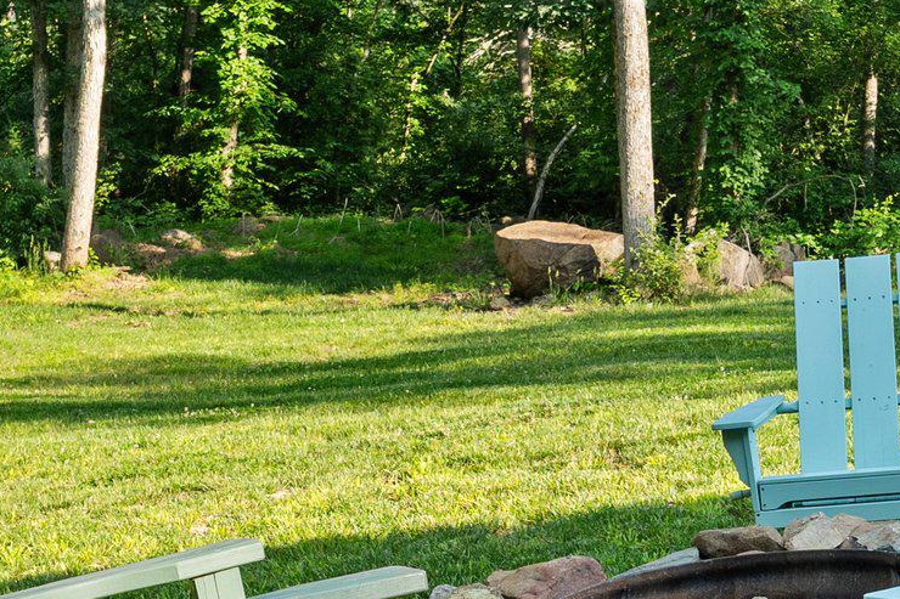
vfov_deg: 16.4
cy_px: 252
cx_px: 777
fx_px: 2074
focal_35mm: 83
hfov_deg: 23.9
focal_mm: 20
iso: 400
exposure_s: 1/320
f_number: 6.3
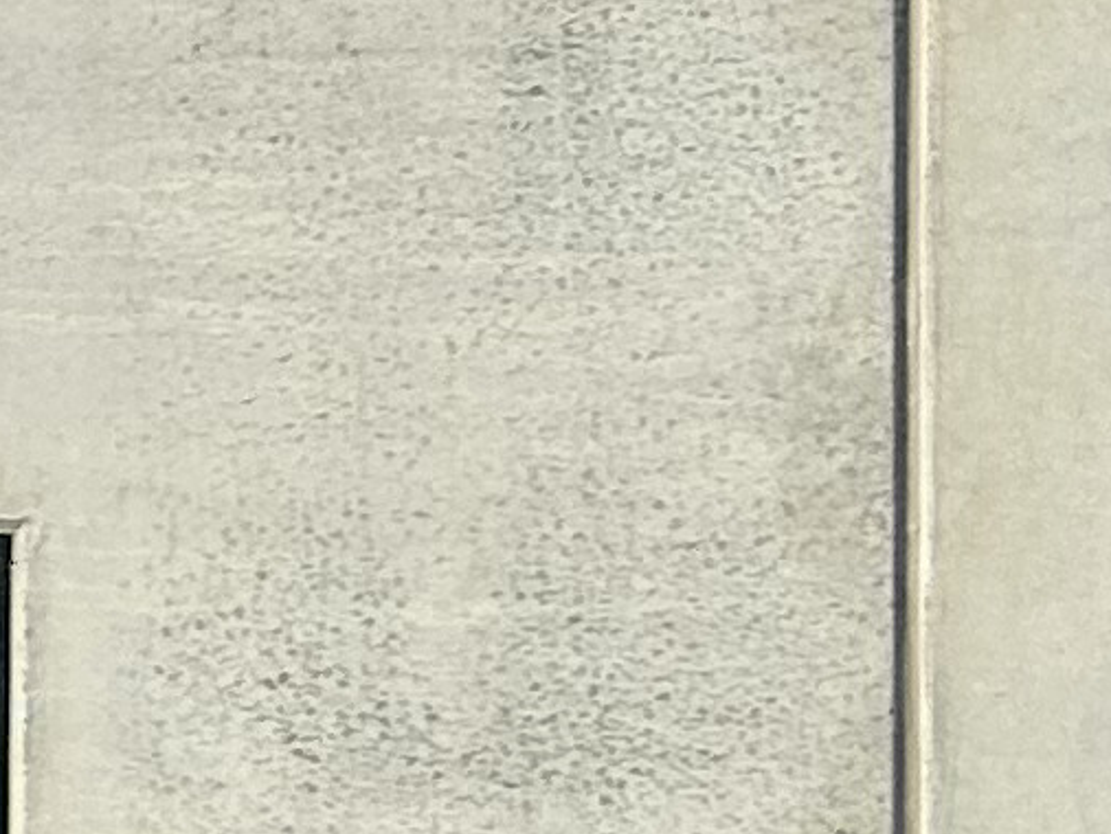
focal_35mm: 207
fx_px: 6647
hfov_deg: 8.4
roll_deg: -0.9
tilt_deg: +2.0
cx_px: -1886
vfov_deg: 7.2
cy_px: 647
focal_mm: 5.7
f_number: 1.5
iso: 50
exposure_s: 1/6211
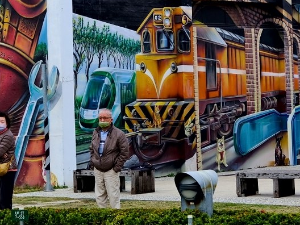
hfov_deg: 12.1
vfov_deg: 9.1
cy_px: 7
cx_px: 260
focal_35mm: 163
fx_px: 1413
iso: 100
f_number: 5.6
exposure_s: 1/70
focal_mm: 54.6
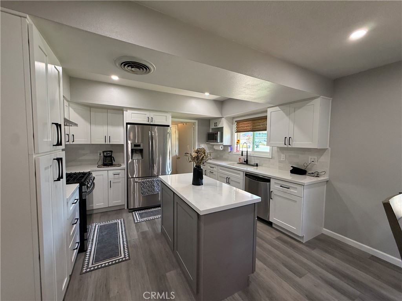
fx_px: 163
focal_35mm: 14
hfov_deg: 102.1
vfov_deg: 85.7
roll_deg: -0.8
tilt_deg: -1.7
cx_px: 201
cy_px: 150
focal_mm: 2.22
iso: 200
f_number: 2.2
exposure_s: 1/120
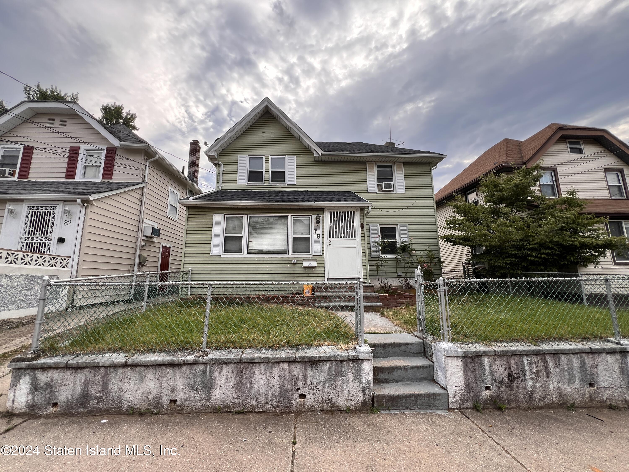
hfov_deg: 106.2
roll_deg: +0.5
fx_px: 236
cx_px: 314
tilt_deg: +9.4
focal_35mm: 13
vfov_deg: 89.9
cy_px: 236
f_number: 1.8
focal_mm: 1.57
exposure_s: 1/324
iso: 32
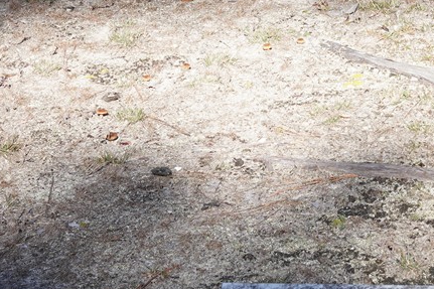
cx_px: 584
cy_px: -366
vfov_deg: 6.7
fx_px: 2350
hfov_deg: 10.3
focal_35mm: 195
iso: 200
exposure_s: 1/100
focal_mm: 42
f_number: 11
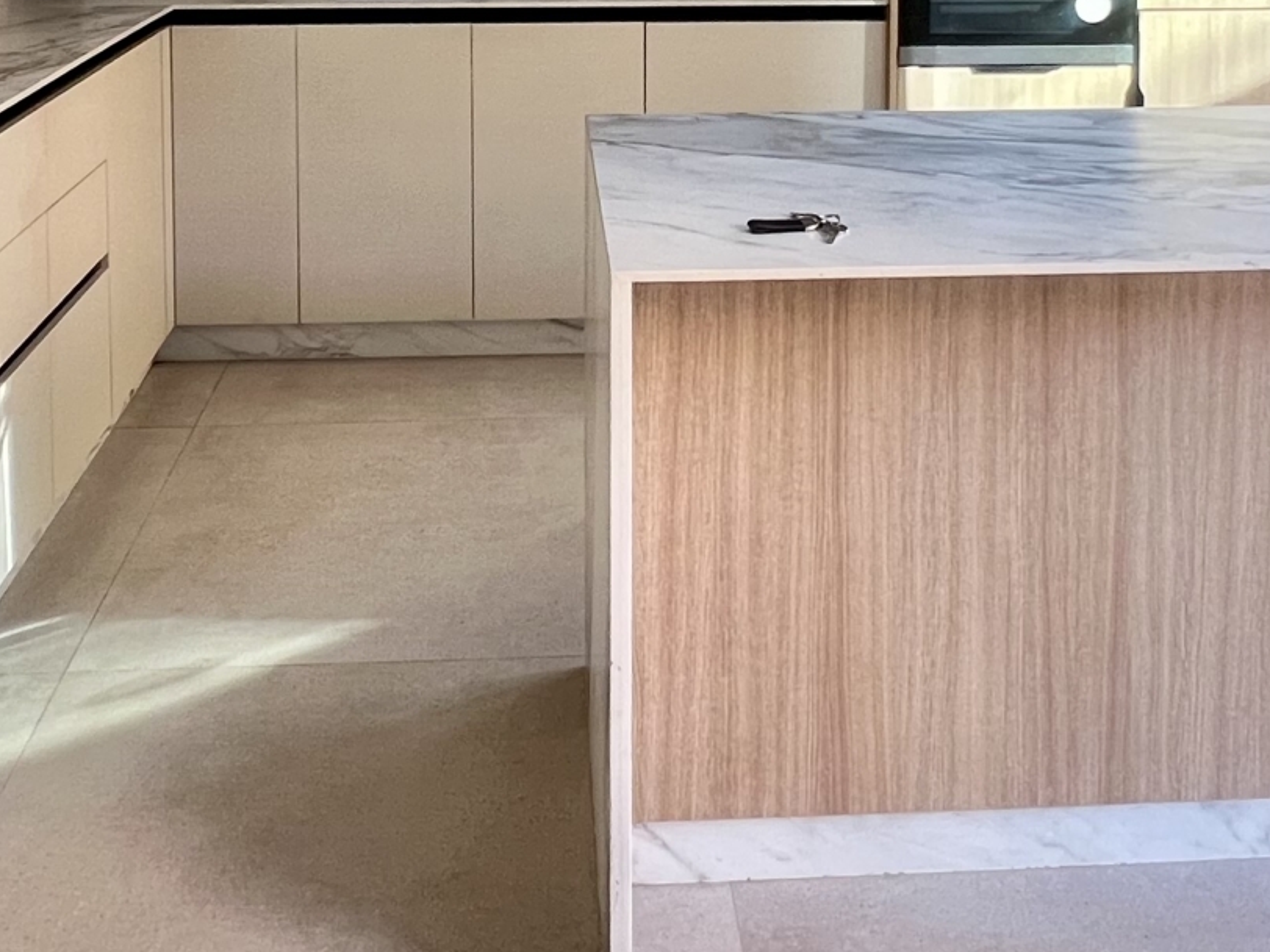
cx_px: 627
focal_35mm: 41
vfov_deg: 30.9
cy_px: -119
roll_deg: -0.1
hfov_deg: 45.8
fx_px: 1504
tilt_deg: -3.0
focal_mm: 1.57
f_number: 1.8
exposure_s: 1/71
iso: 250
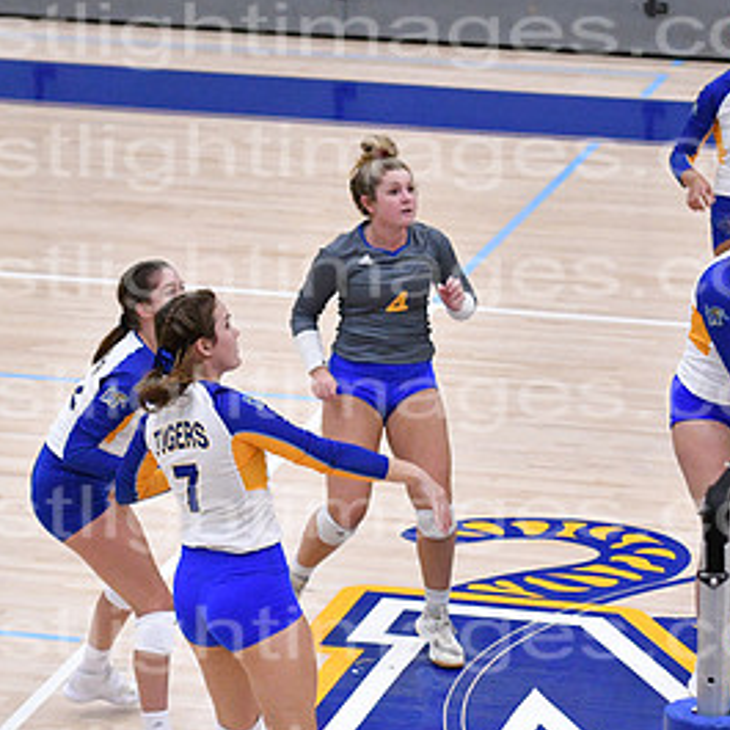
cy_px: 459
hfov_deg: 7.6
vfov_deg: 7.6
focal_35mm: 229
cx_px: 240
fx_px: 5464
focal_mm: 82
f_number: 3.2
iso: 6400
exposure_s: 1/1000
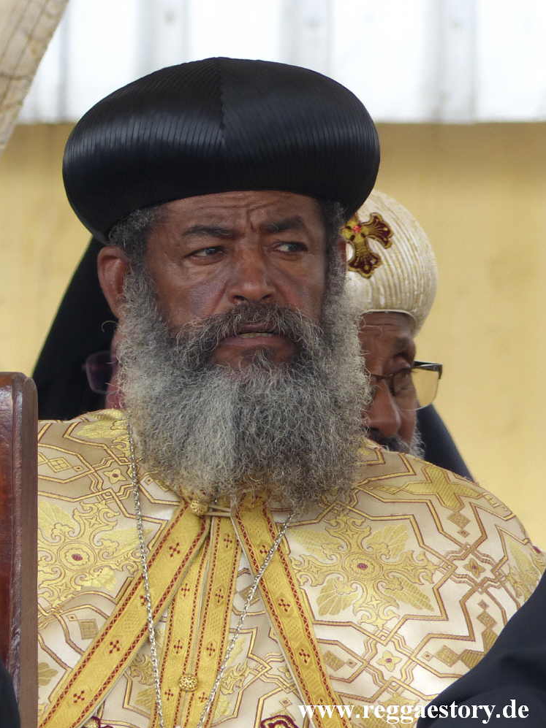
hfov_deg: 2.5
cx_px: 273
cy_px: 364
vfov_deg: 3.4
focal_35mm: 589
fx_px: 12395
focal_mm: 105.6
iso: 125
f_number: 4
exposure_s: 1/125
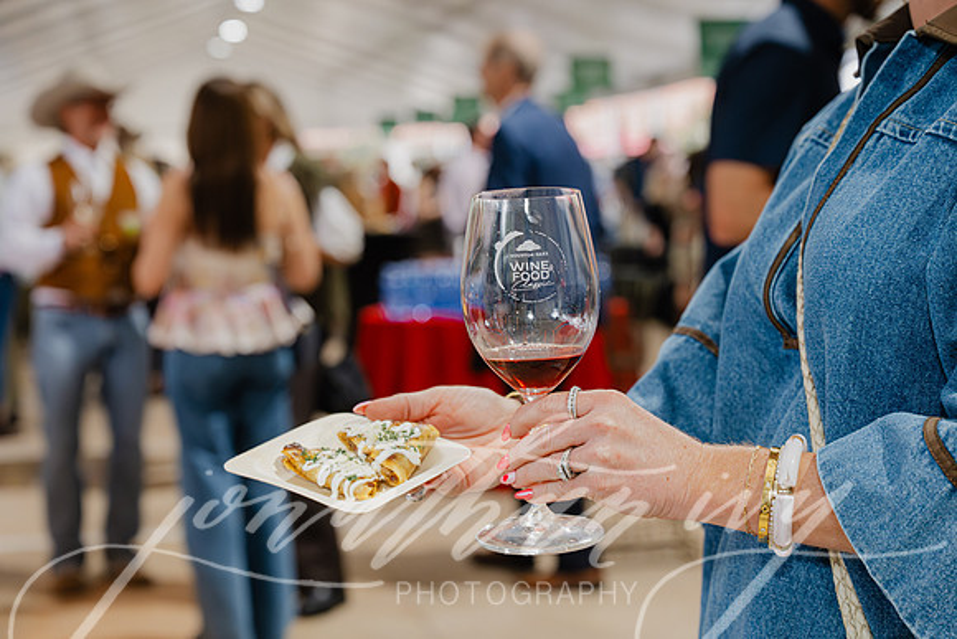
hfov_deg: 28.8
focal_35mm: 70
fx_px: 1861
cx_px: 478
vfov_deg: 19.5
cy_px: 320
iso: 2800
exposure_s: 1/160
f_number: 5
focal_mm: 70
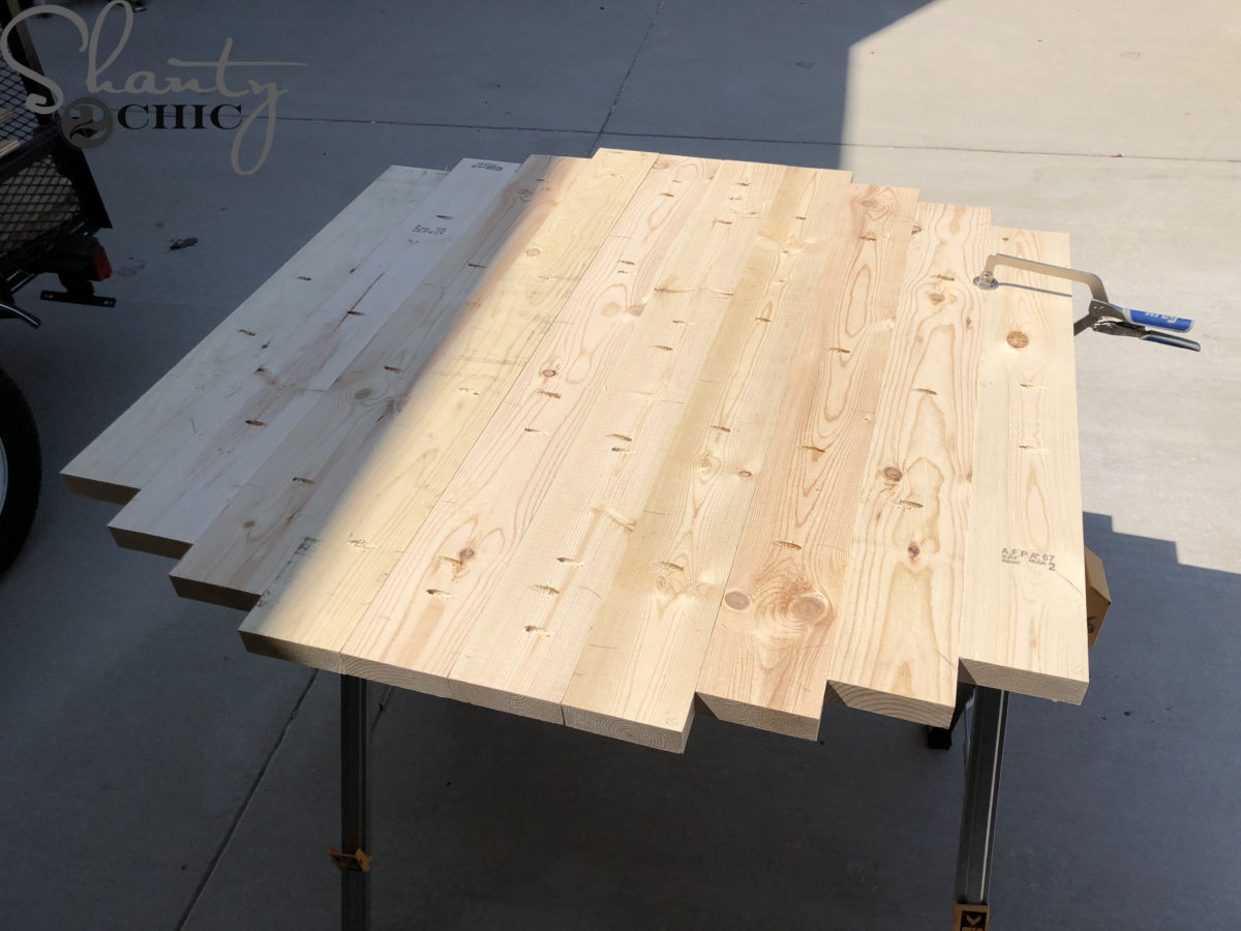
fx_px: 1004
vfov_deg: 49.7
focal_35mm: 28
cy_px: 466
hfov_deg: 63.4
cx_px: 620
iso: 20
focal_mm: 4
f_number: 1.8
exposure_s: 1/4000
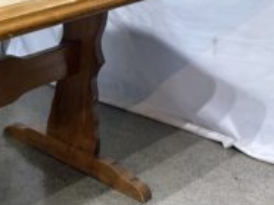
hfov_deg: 25.2
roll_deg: -0.2
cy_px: 123
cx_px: -50
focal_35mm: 70
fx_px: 553
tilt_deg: -25.4
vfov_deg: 20.9
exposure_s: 1/120
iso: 80
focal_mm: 5.96
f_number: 1.6
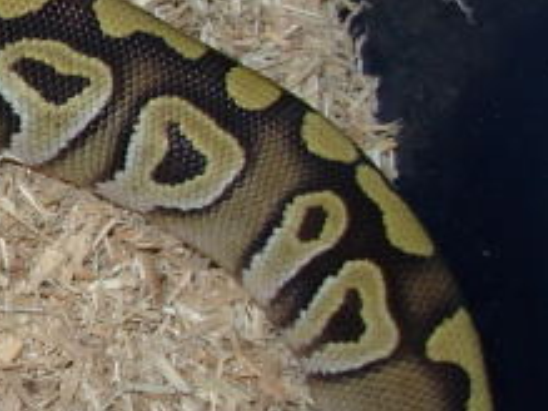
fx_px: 1756
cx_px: -238
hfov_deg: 16.4
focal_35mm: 111
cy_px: 198
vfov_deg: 13.3
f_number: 2.9
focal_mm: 6.3
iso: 50
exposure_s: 1/32
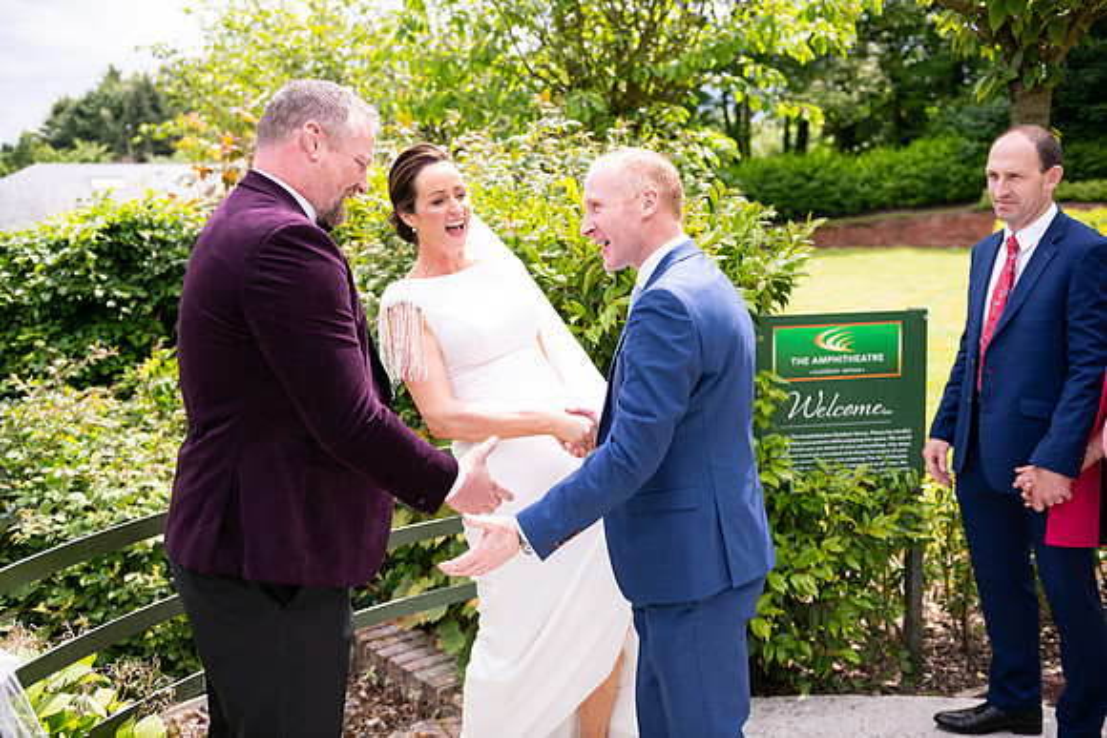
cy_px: 369
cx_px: 554
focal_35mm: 35
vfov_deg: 37.9
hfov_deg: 54.4
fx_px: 1076
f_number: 3.5
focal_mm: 35
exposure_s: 1/2000
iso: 250
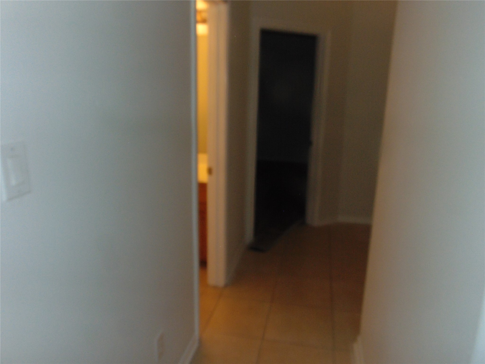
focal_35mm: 27
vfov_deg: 51.4
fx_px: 378
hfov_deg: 65.3
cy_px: 182
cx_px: 242
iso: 200
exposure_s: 1/40
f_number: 7.9
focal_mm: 4.9
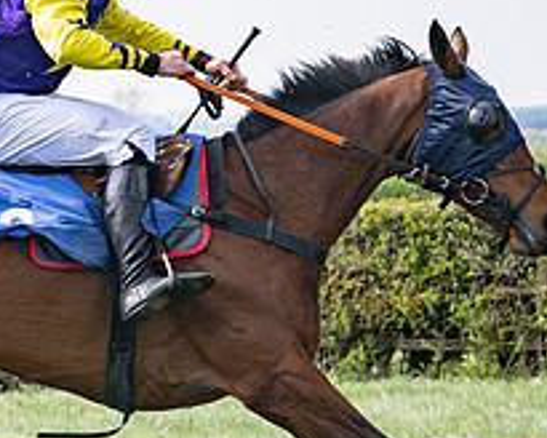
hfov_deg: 5.2
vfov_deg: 4.2
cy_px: 195
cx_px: 7
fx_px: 5974
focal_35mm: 369
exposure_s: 1/3200
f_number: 5
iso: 400
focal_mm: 70
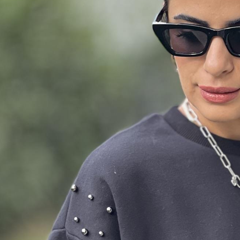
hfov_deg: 8.2
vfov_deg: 8.2
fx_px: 1671
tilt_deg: -8.2
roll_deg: +2.4
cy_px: 236
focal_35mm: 213
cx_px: 234
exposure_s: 1/121
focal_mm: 9
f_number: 2.8
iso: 100
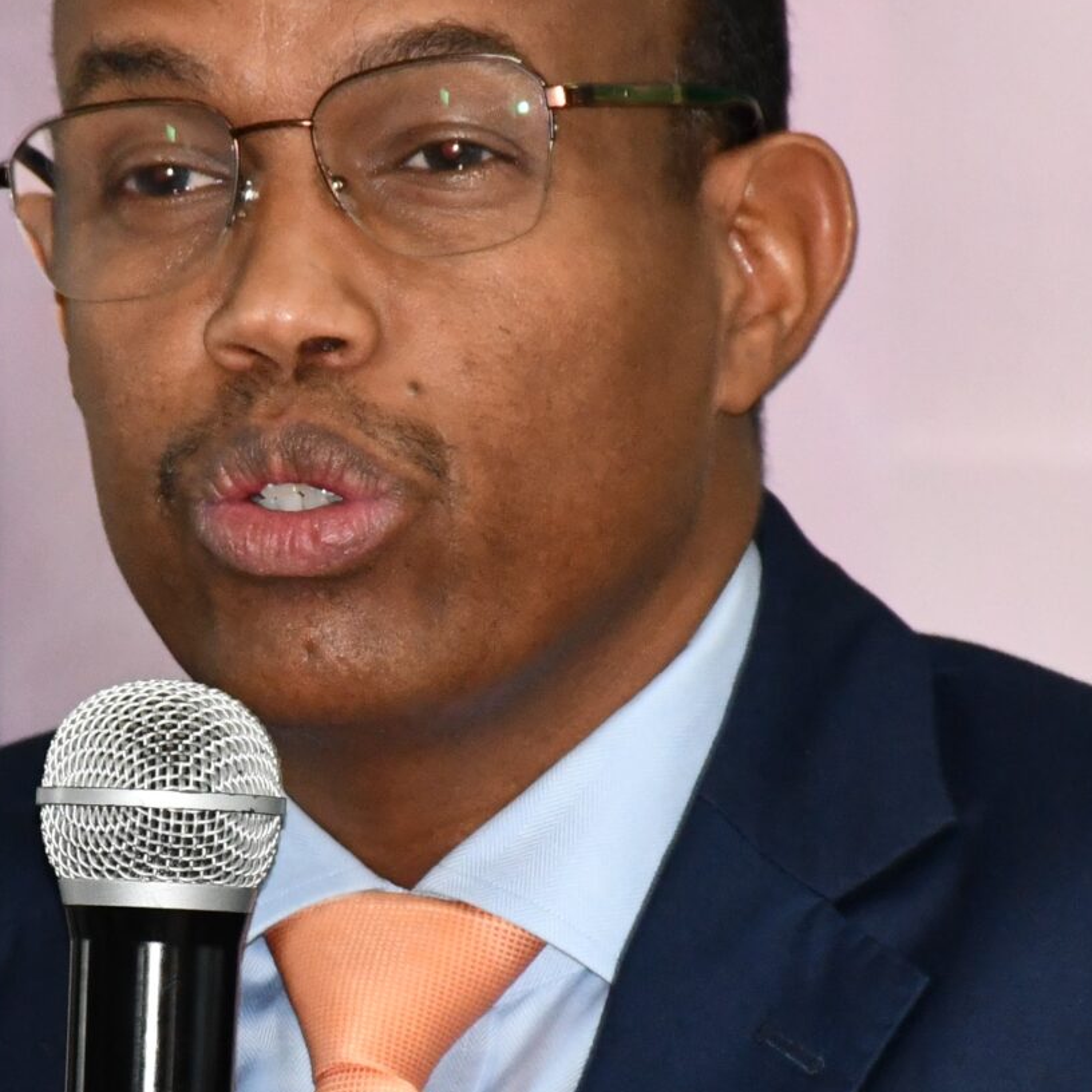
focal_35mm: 560
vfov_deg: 3.1
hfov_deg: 3.1
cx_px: 353
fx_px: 19987
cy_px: 765
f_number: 6.3
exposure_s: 1/60
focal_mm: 140
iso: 2500
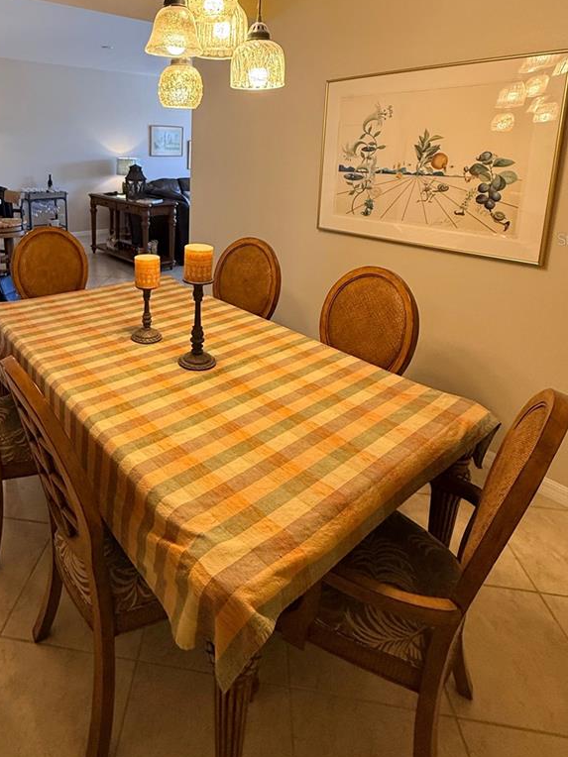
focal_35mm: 22
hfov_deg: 59.4
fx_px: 481
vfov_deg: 73.5
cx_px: 181
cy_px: 239
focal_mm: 2.22
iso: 200
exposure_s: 1/120
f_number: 2.2
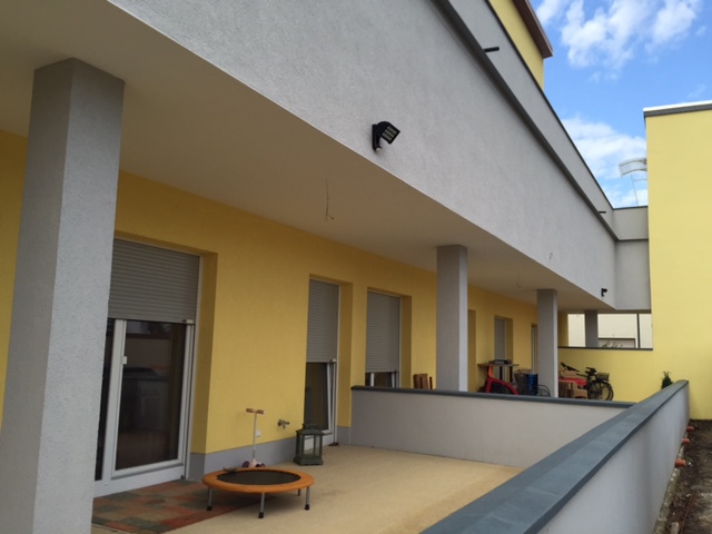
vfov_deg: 48.2
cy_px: 267
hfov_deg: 61.7
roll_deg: -1.8
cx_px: 356
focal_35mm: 29
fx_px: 596
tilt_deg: +7.4
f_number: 2.2
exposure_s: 1/659
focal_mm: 4.15
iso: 32
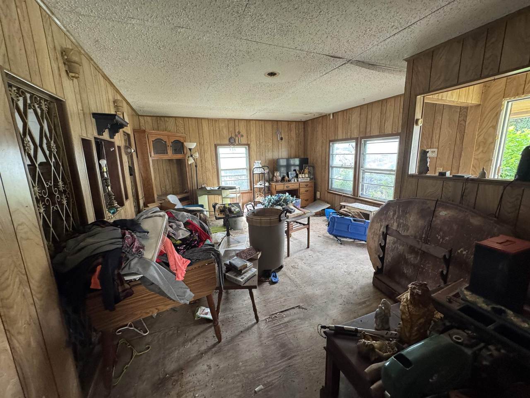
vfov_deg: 85.7
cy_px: 199
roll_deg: +1.9
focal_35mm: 14
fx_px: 214
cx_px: 265
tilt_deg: -10.9
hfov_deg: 102.1
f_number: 2.2
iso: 320
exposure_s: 1/83
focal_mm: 2.22
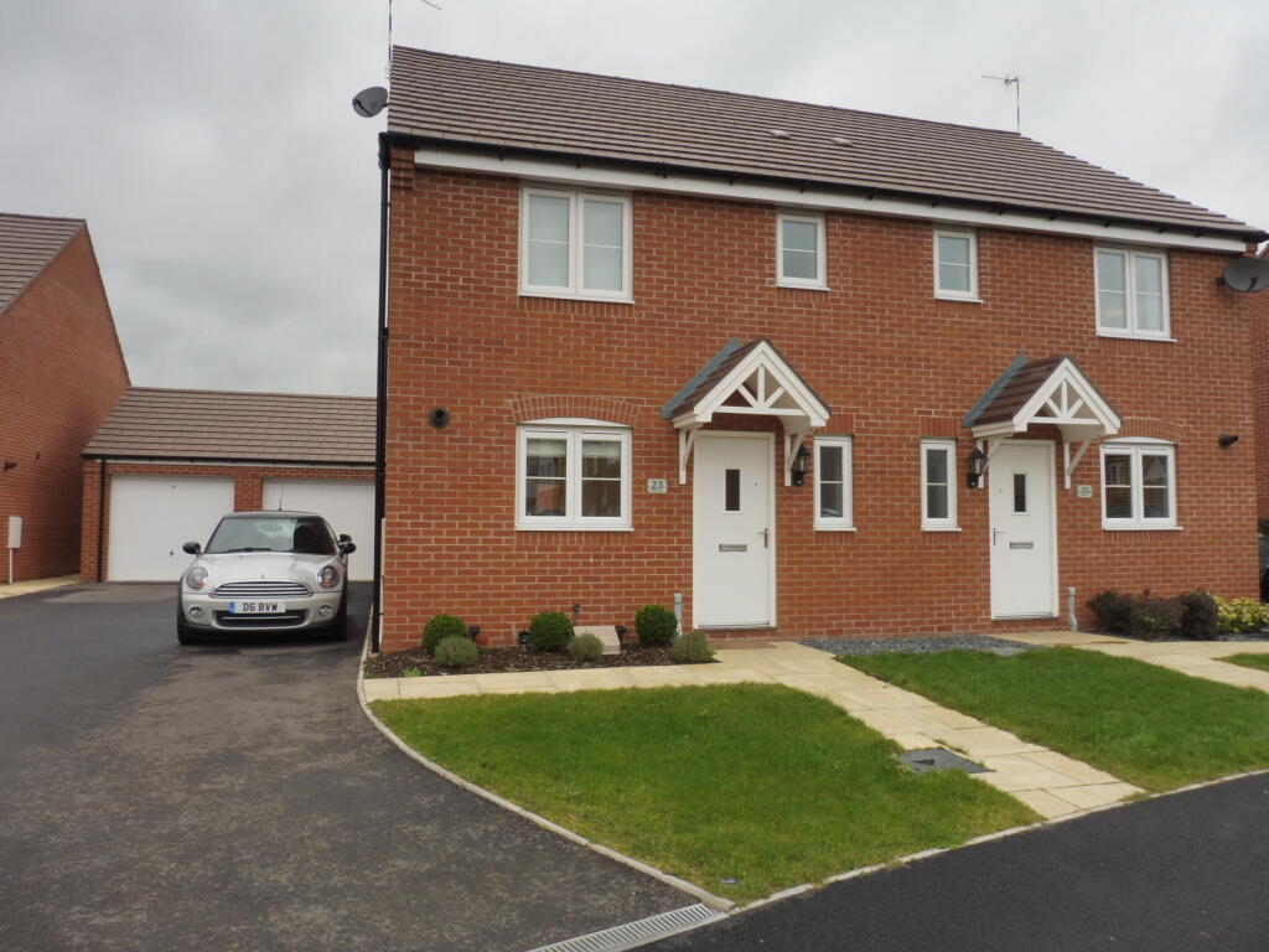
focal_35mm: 24
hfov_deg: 71.6
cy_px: 476
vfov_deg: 56.8
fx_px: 880
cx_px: 634
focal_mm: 4.3
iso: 100
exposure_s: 1/100
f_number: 4
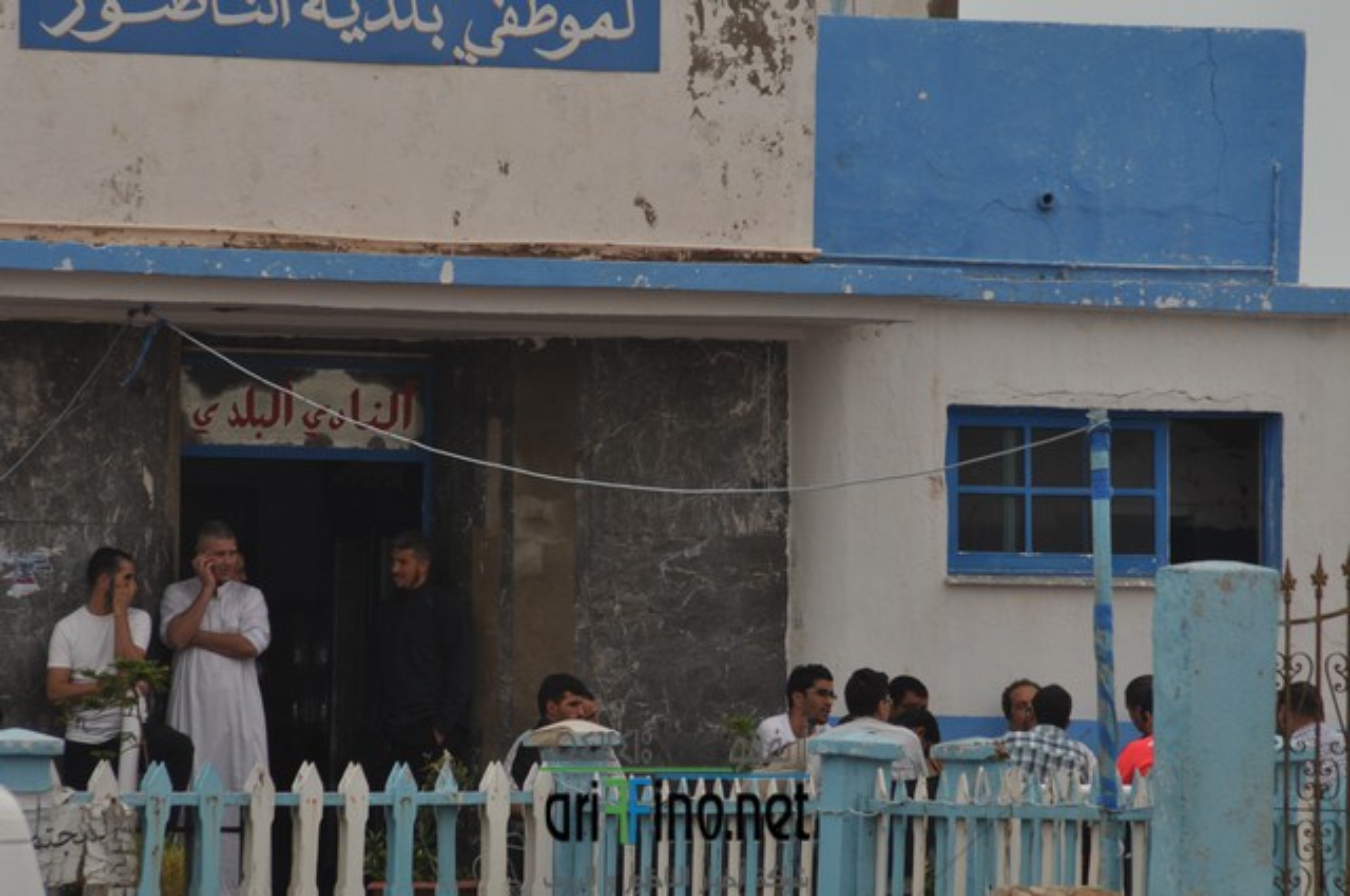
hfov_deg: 6.9
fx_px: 11236
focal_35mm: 300
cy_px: 448
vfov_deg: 4.6
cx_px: 675
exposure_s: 1/200
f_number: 7.1
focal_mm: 200
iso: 200
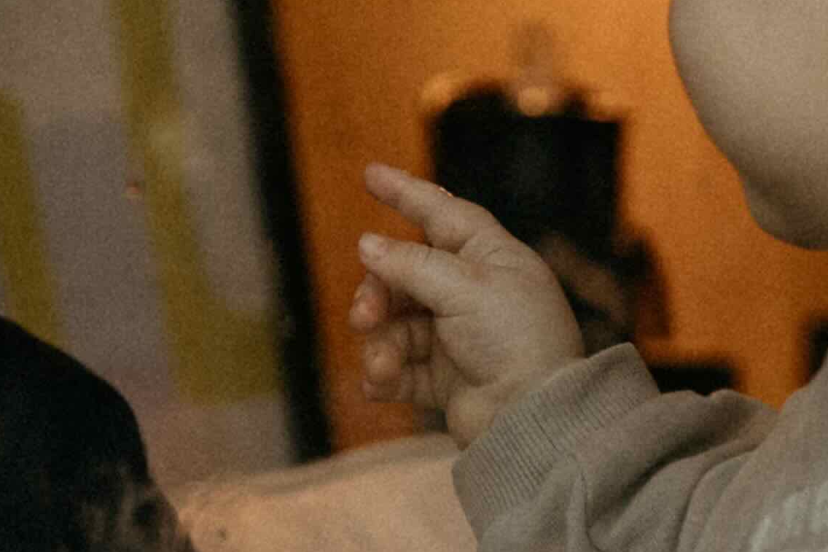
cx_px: 284
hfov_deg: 4.8
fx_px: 9934
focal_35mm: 432
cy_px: 252
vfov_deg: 3.2
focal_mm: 70
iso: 640
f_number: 2.8
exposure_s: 1/1250
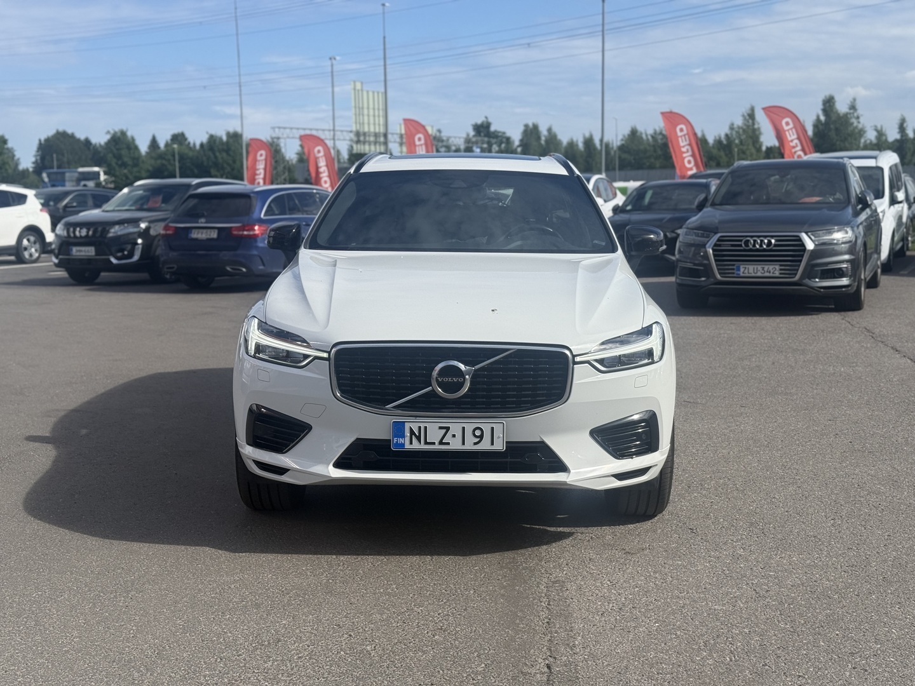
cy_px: 343
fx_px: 1269
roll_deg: +1.6
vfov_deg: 30.3
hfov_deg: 39.7
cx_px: 458
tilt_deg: -6.8
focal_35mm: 48
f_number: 1.78
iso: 64
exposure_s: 1/5587
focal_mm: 6.76
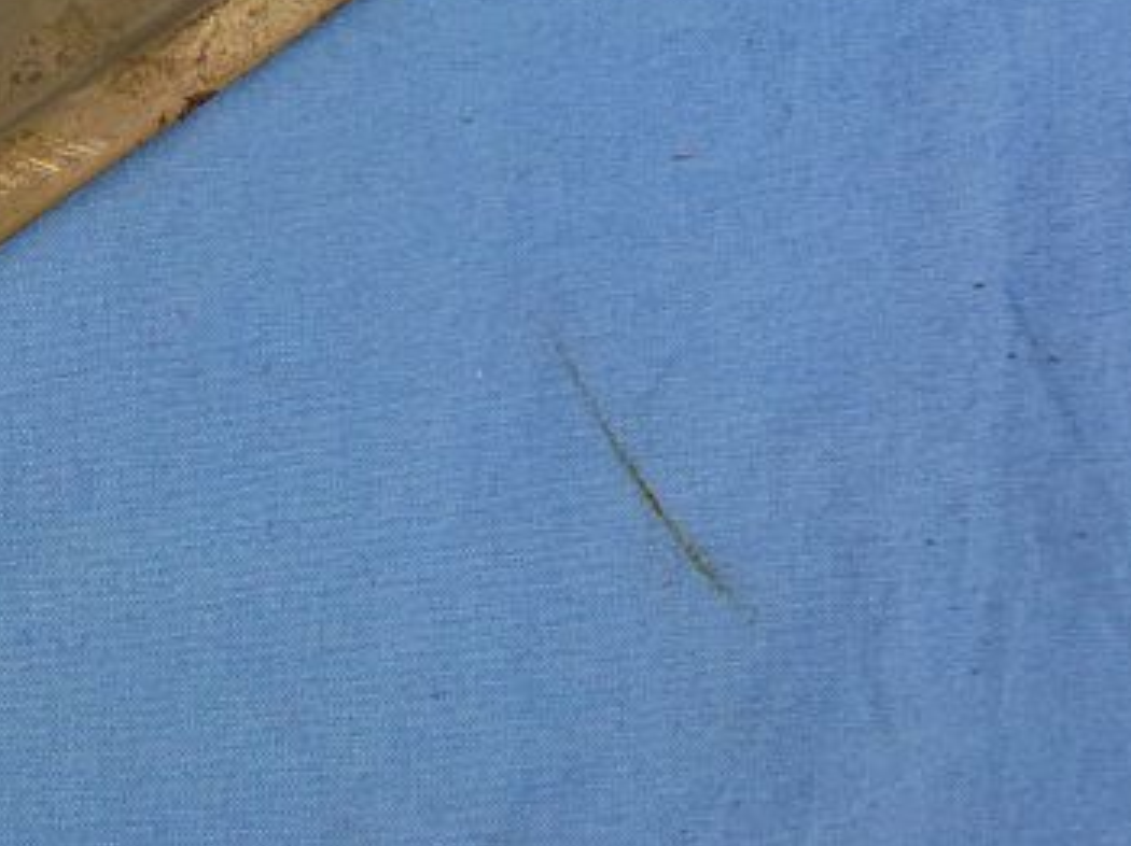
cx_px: 249
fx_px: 3363
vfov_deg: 14.1
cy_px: -10
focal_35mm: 103
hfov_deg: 18.9
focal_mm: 8
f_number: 4
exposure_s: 1/80
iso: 200
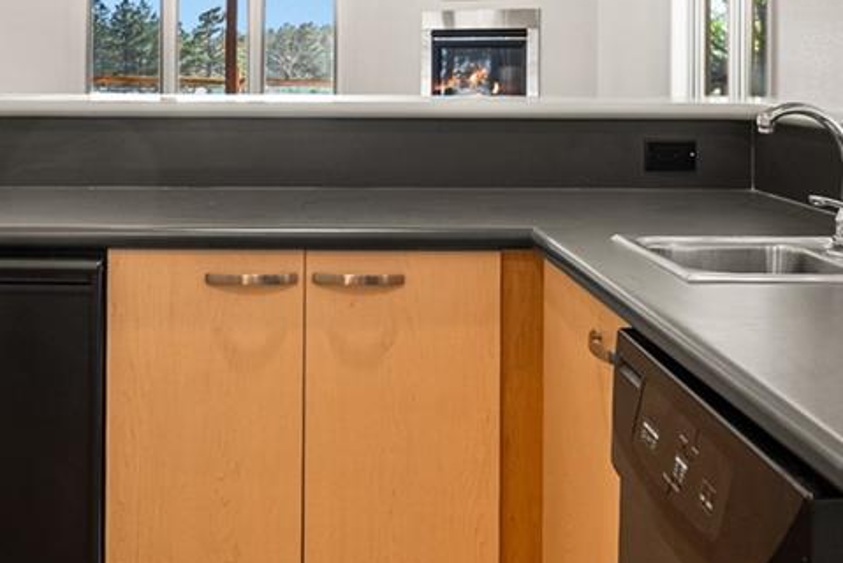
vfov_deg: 24.3
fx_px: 1265
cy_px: 42
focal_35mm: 54
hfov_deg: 36.7
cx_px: 323
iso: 200
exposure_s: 1.6
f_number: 8
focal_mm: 16
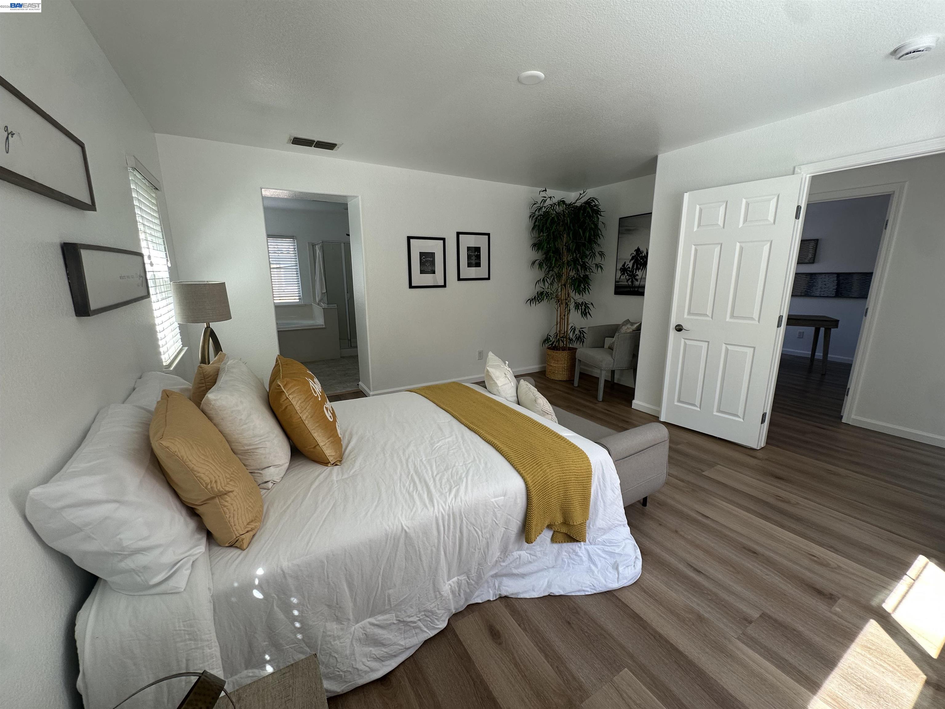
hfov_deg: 102.1
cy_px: 354
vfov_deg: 85.7
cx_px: 472
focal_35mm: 14
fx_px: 382
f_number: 2.2
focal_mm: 2.22
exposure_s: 1/99
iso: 64
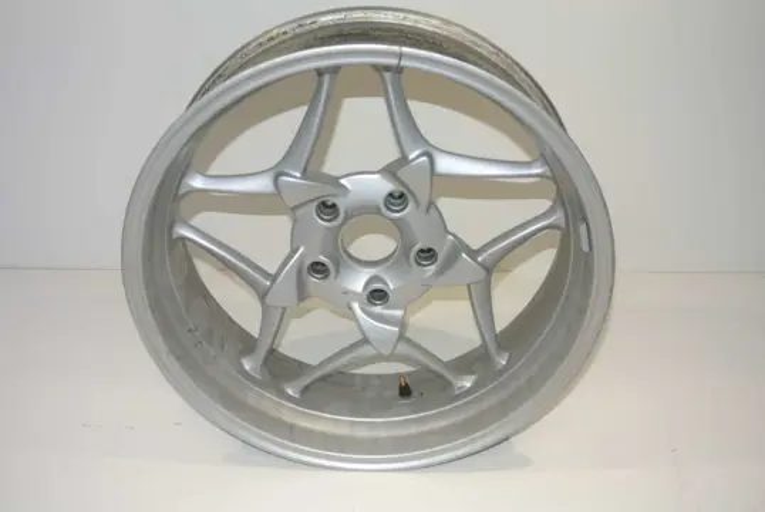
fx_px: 766
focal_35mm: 36
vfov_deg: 37.0
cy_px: 256
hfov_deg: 53.1
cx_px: 382
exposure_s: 1/60
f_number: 4
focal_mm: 13.6
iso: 200
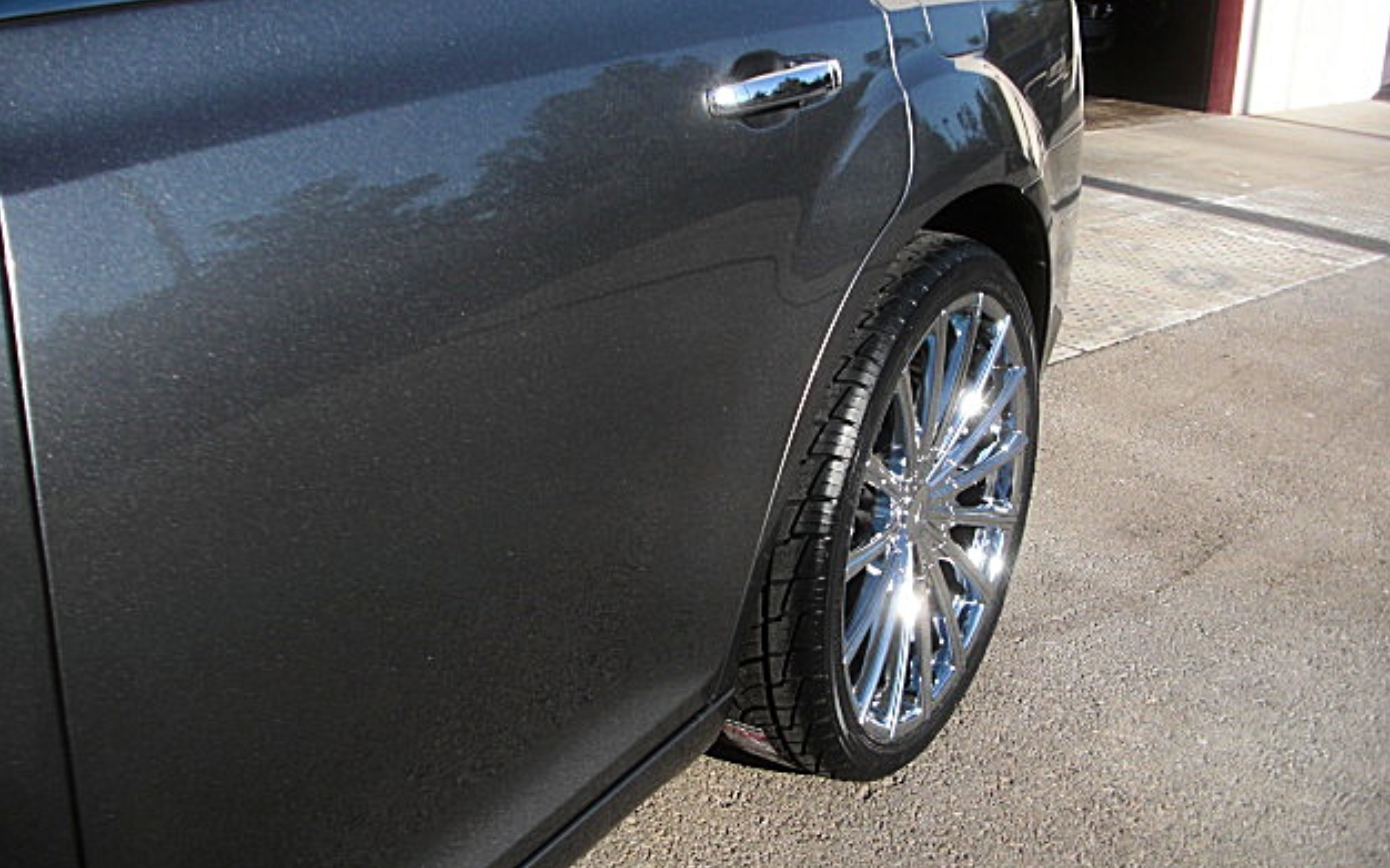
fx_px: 1477
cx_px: 688
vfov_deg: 32.7
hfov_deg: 50.4
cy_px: 404
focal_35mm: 39
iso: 50
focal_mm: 6.3
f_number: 2.8
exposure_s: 1/500
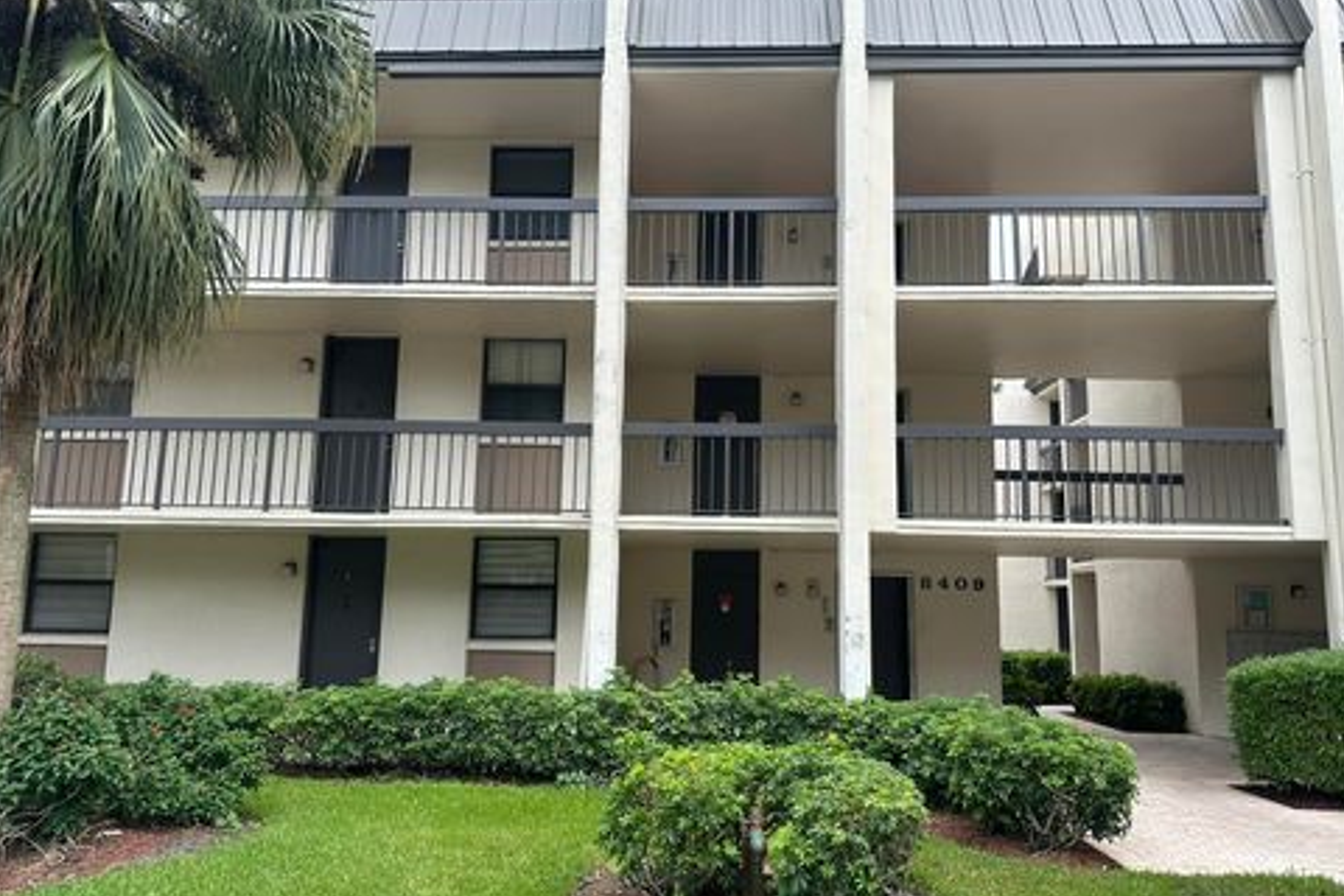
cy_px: 461
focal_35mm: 26
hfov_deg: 69.4
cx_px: 672
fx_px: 971
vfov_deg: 49.5
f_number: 1.78
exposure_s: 1/364
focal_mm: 6.86
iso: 80
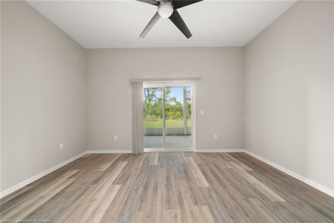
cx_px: 167
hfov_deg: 112.6
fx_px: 111
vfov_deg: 90.0
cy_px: 112
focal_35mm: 12
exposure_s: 2
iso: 400
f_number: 11
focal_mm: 12
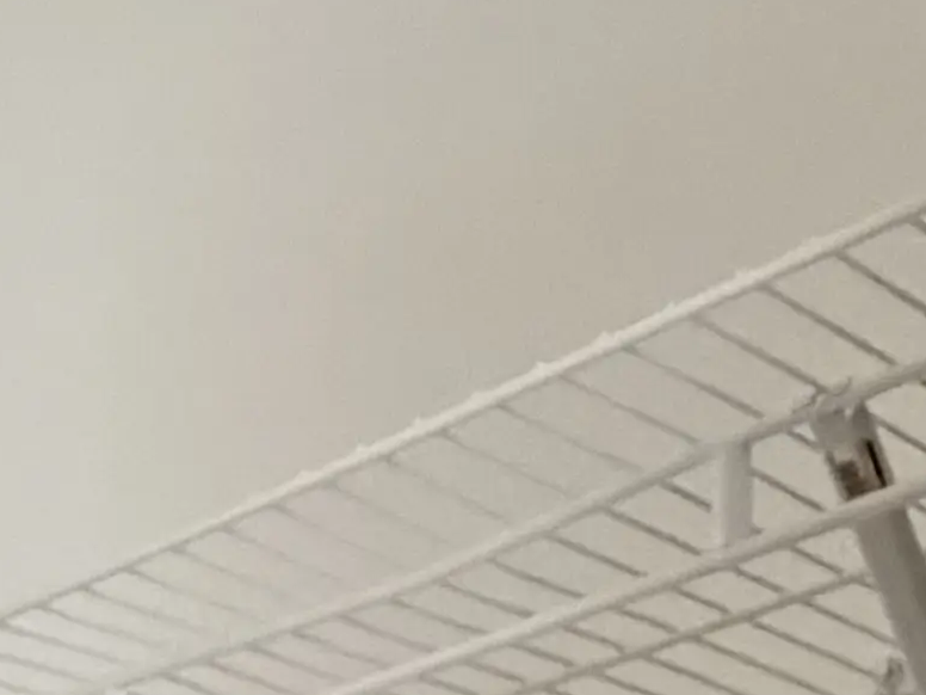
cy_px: 1838
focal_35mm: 103
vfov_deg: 11.2
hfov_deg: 18.3
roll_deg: +0.6
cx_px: -122
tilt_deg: -3.2
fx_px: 2755
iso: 800
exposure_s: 1/60
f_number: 2.2
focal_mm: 2.22
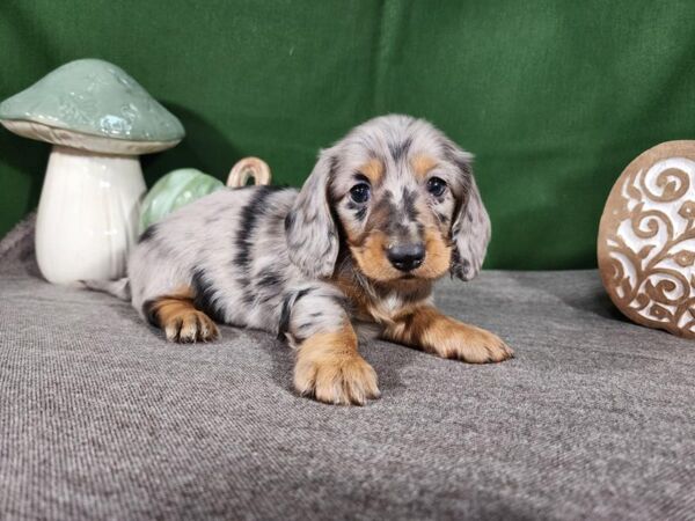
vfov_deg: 58.9
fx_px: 462
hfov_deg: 73.9
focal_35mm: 23
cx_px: 348
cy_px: 260
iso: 200
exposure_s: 1/120
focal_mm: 6.4
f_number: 1.8
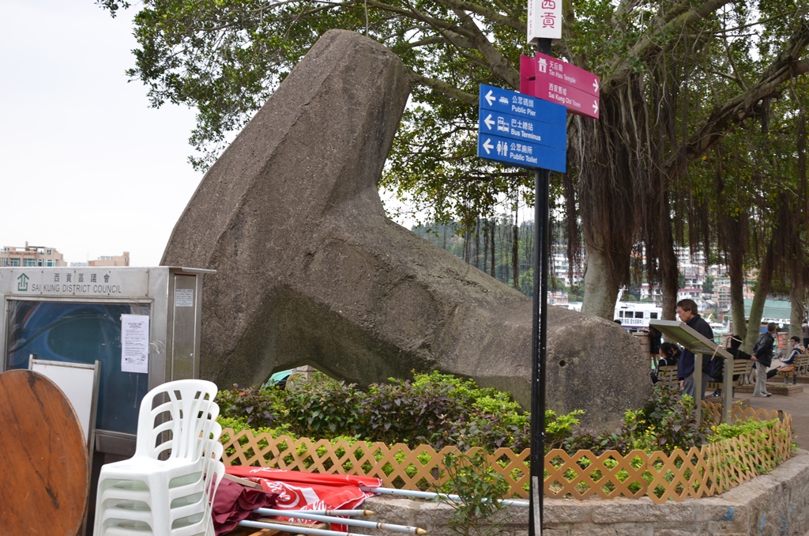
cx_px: 404
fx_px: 942
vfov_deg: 31.7
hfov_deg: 46.5
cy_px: 268
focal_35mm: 42
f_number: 5
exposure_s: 1/250
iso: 100
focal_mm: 28
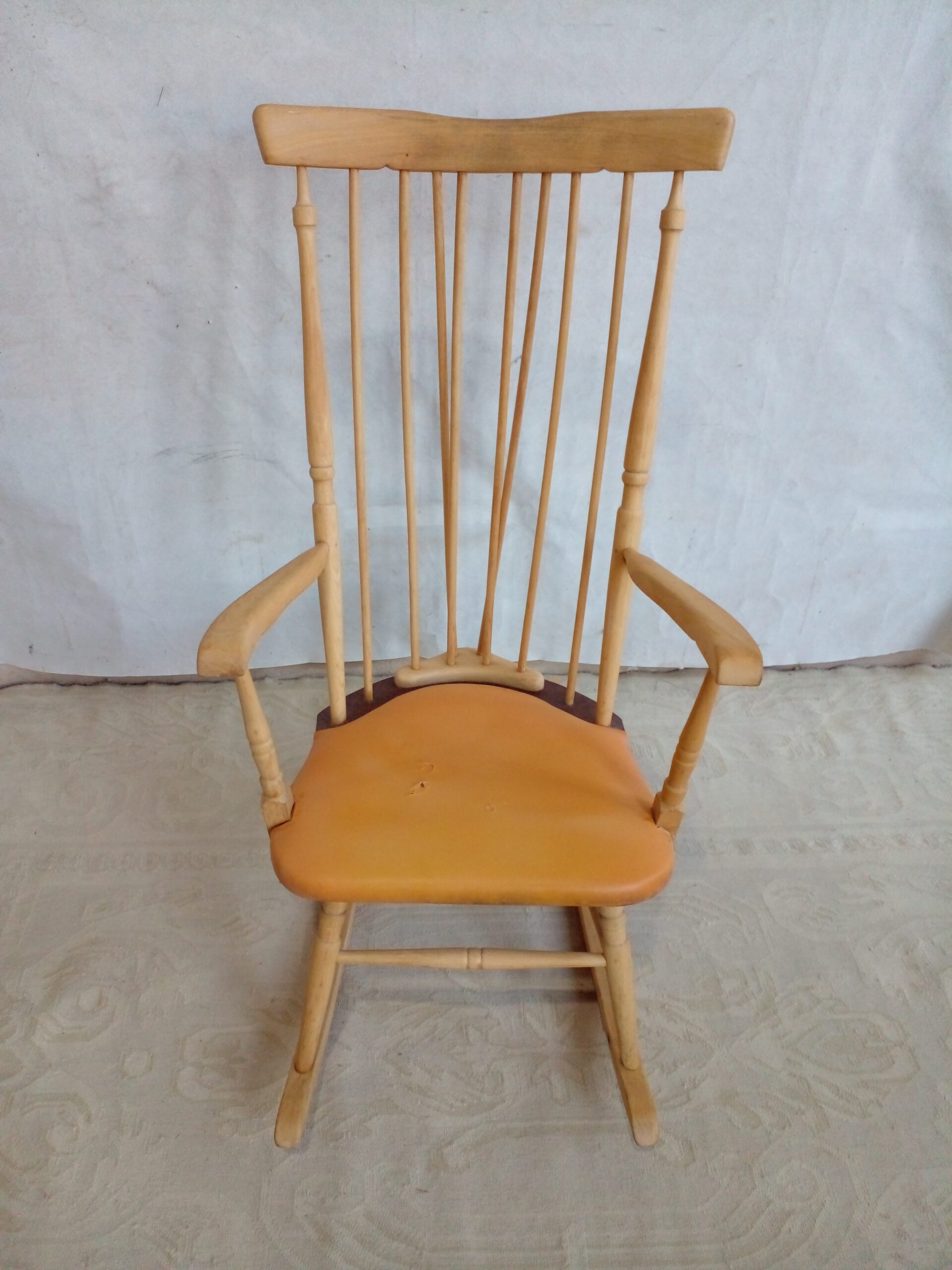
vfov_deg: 65.3
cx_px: 476
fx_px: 990
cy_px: 635
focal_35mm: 27
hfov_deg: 51.4
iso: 200
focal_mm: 3.6
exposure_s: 1/50
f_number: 1.9
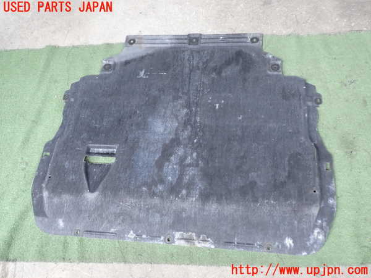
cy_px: 139
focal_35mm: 32
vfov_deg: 44.2
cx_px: 186
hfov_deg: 56.8
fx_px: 343
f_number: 2.4
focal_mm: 5.79
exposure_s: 1/80
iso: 200
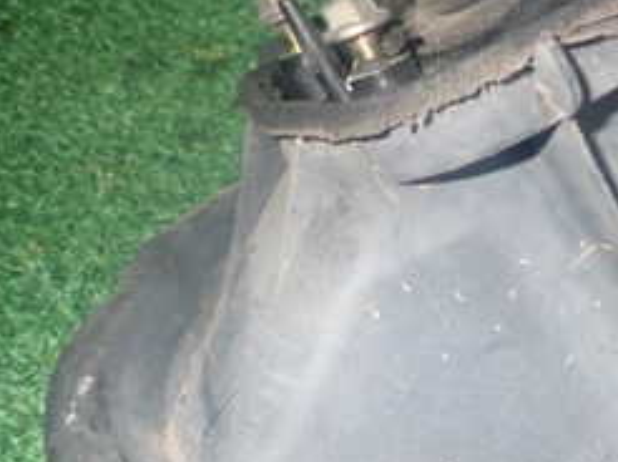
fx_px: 1088
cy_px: 216
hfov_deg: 28.6
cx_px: 691
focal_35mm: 61
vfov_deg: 24.0
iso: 640
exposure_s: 1/30
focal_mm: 4.5
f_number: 5.6
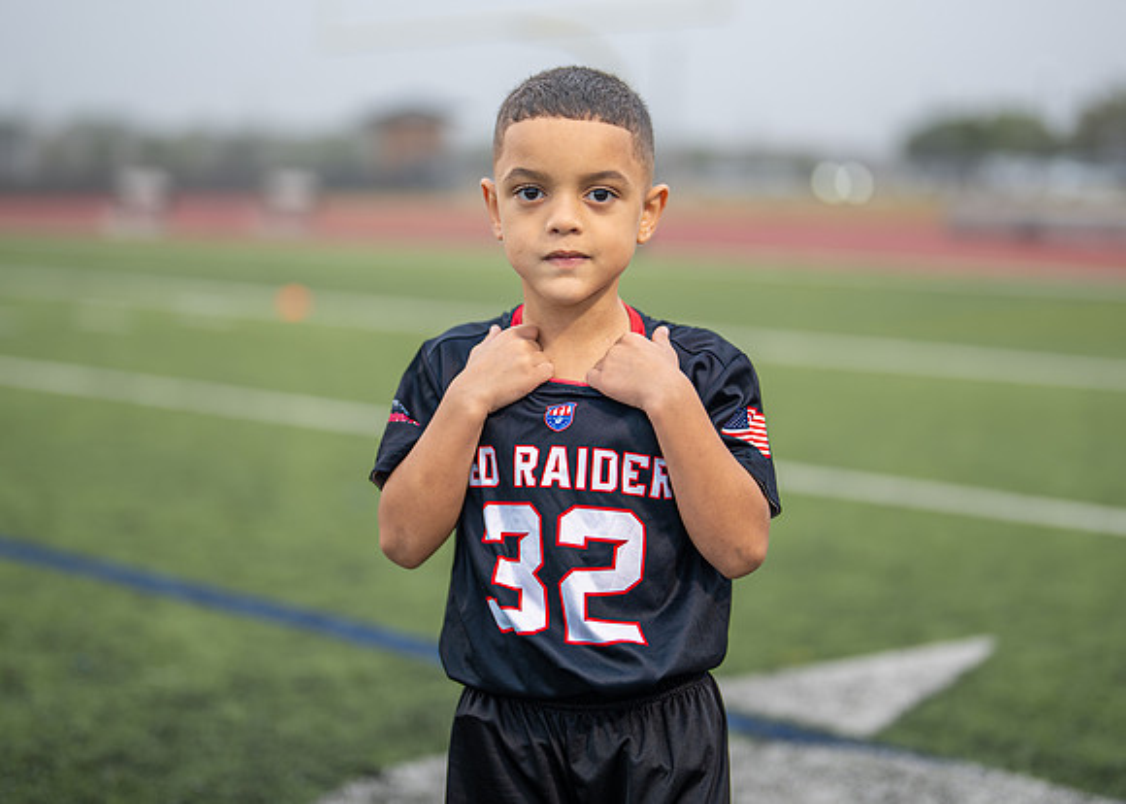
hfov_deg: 30.7
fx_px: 2053
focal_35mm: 64
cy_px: 327
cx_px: 577
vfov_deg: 22.1
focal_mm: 50
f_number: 1.2
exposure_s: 1/500
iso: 100
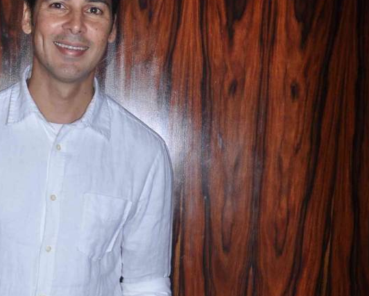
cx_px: 38
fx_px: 1016
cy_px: 390
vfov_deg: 15.7
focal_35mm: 93
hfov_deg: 20.2
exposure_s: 1/250
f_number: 9
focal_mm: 22
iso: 320
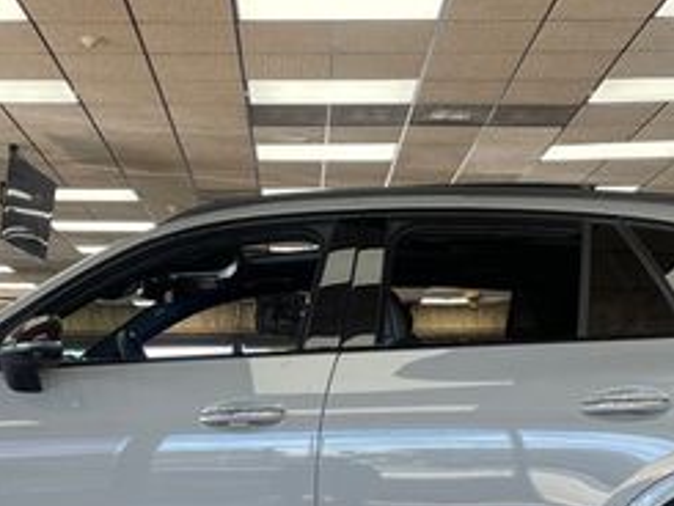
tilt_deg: +1.3
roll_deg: +0.2
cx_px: 259
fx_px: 1325
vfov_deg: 21.2
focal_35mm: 68
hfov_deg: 28.5
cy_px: 451
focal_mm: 4.2
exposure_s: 1/126
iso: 32
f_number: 1.6
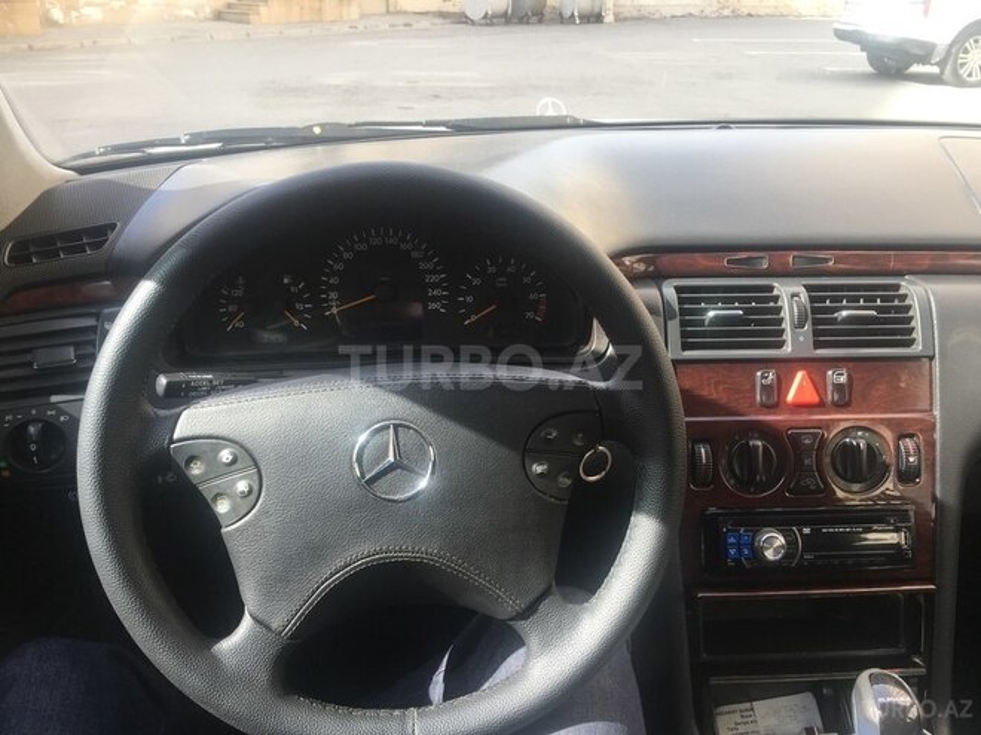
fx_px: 822
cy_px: 368
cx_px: 490
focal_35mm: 29
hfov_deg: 61.7
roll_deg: -1.3
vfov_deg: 48.2
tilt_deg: -24.7
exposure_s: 1/125
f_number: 2.2
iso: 25
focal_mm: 4.15
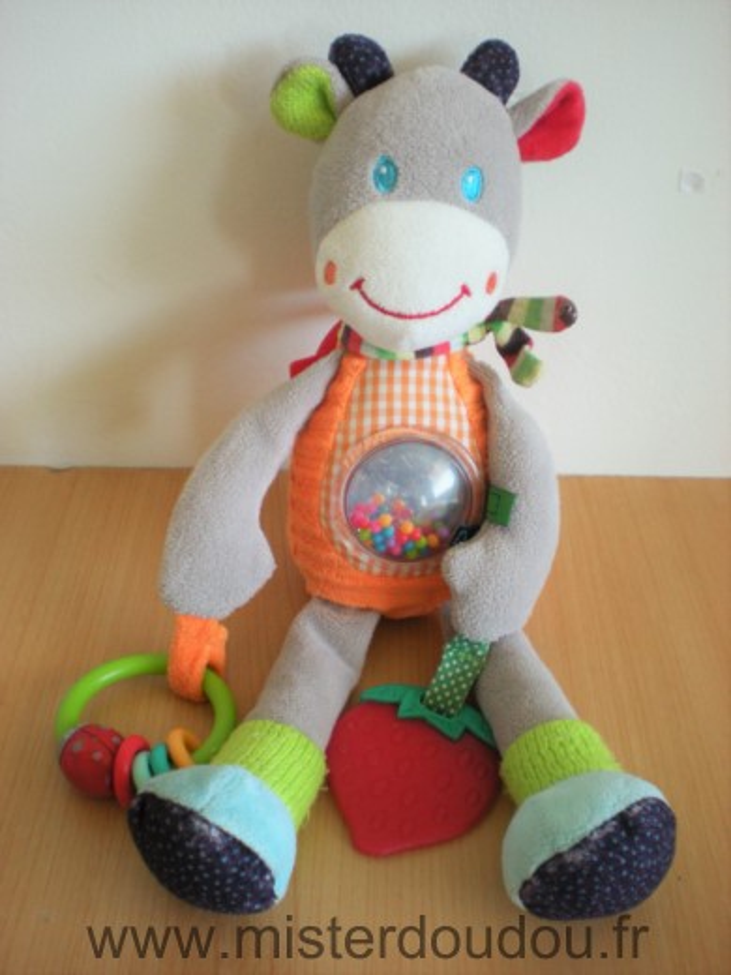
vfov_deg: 49.0
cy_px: 488
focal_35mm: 38
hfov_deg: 37.7
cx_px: 366
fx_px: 1070
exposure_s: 1/52.7
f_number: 3.1
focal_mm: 6.3
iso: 200
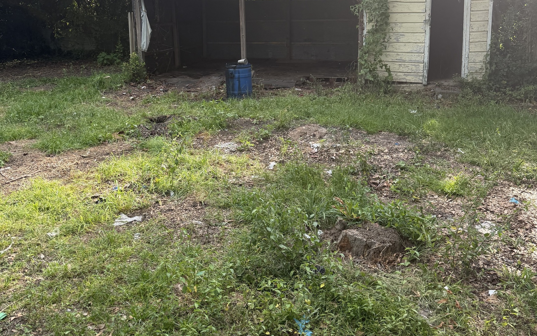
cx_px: 269
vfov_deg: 36.7
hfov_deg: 56.7
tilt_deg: -10.5
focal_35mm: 34
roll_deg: -1.1
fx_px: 498
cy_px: 100
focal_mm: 6.76
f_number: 1.78
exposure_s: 1/1464
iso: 100
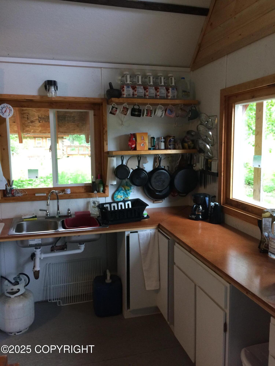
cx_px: 138
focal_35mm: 29
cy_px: 183
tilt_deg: -9.4
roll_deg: +0.4
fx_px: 307
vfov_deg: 61.7
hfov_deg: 48.2
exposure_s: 1/30
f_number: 2.2
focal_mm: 4.15
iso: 125
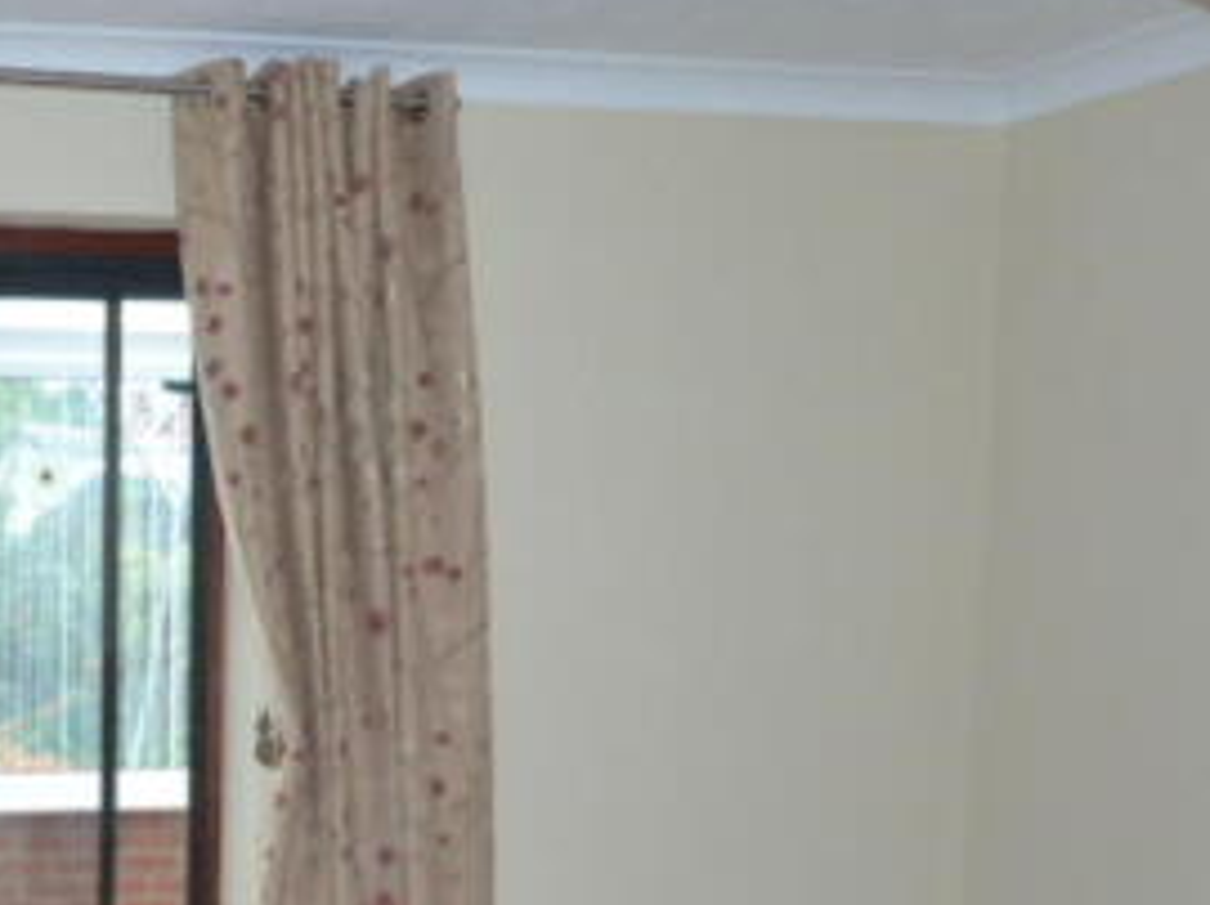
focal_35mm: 54
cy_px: 777
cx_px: -25
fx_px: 1886
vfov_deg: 26.3
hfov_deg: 32.5
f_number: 2.8
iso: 125
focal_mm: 4.5
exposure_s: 1/60
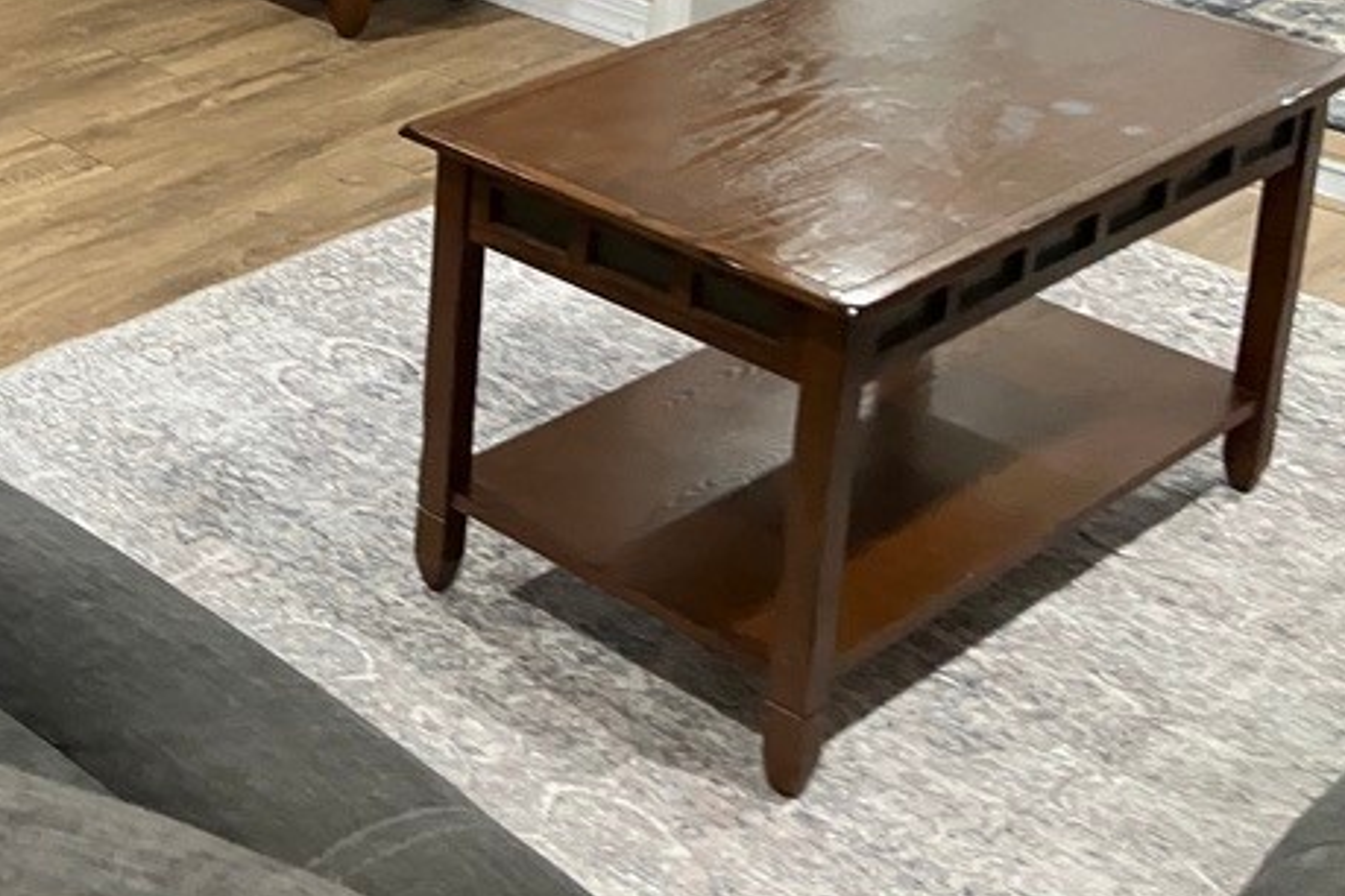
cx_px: -56
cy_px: -202
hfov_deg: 28.7
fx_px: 2428
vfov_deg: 19.6
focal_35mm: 65
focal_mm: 3.99
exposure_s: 1/60
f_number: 1.8
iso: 320
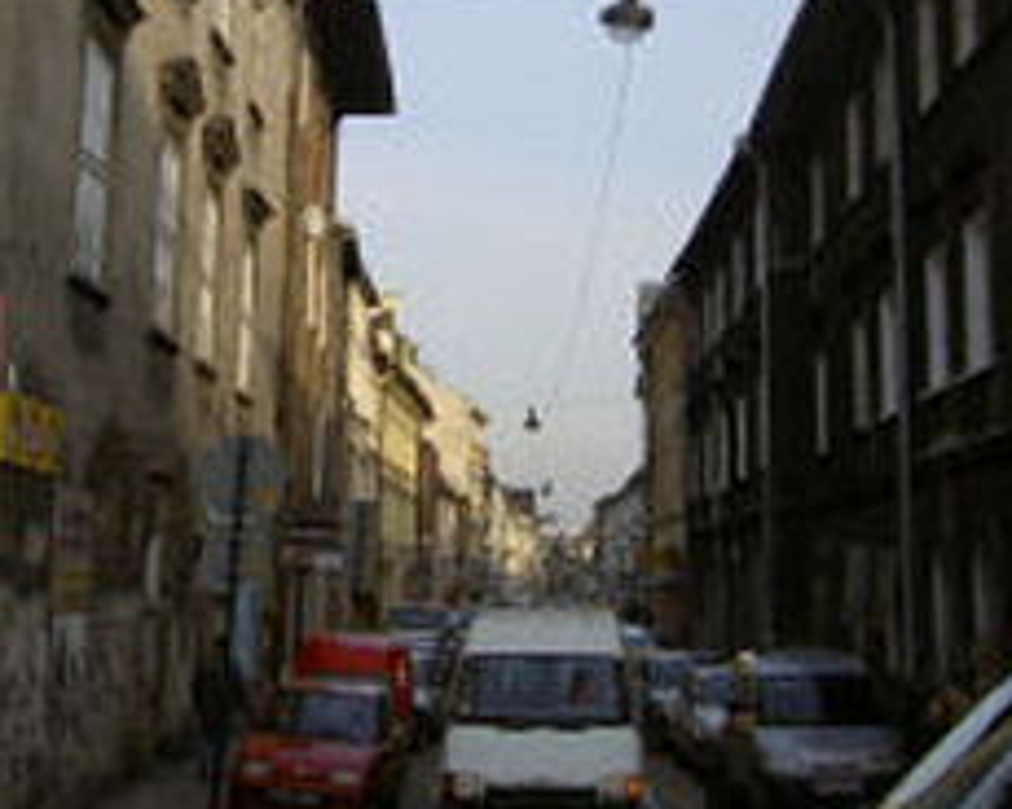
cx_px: 563
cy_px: 121
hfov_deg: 29.1
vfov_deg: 23.0
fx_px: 1947
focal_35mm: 65
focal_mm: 5.6
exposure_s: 1/320
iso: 100
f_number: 4.7
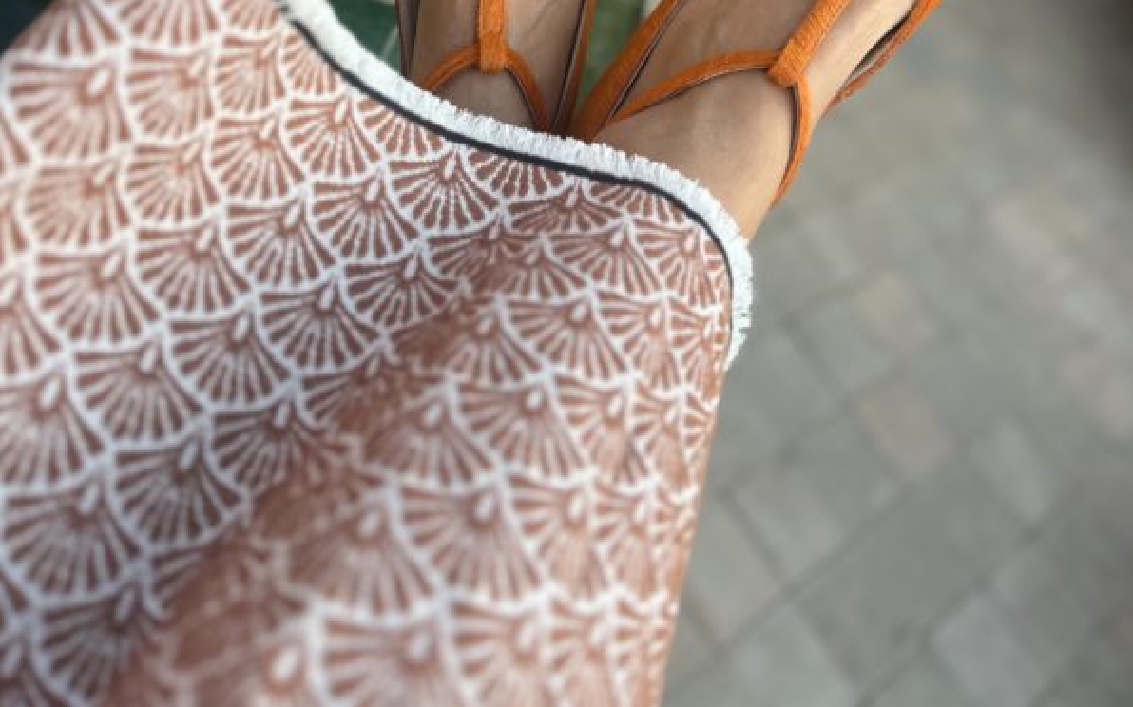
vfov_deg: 31.1
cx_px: 568
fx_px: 1142
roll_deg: -28.2
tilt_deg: -37.6
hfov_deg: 52.8
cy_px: -48
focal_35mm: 37
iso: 125
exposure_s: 1/73
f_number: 1.5
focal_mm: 5.7
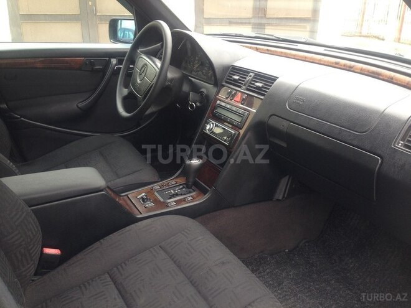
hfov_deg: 55.4
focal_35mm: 33
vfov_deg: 42.9
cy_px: 154
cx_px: 206
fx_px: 392
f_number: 2.4
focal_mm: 4.12
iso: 50
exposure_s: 1/60
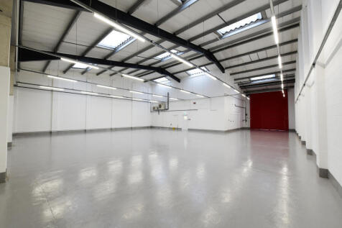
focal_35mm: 14
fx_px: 133
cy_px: 114
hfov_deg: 104.3
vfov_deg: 81.2
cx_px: 171
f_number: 13
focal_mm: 14
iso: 800
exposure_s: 1/25
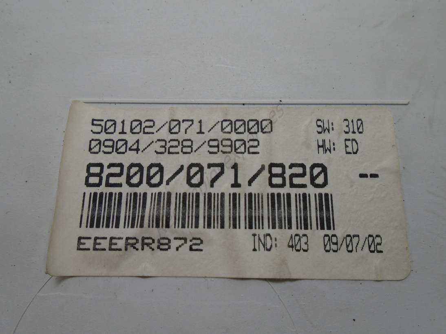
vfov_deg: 53.0
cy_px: 167
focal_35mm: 26
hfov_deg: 67.3
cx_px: 223
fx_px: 335
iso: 100
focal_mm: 4.6
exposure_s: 1/160
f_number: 3.2
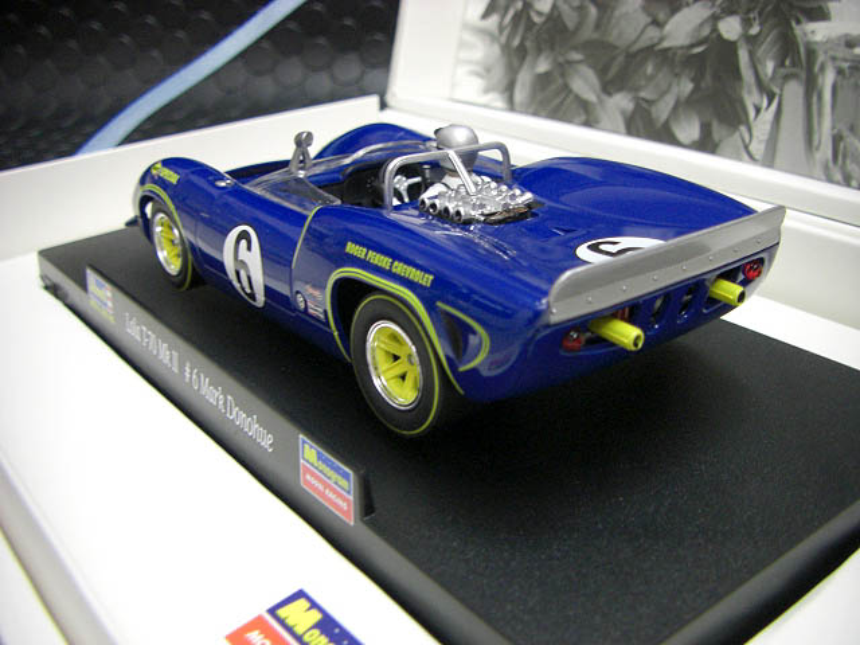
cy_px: 322
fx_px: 944
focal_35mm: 38
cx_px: 430
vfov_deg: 37.7
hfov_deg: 49.0
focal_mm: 6.3
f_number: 3.4
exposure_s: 1/25
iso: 200
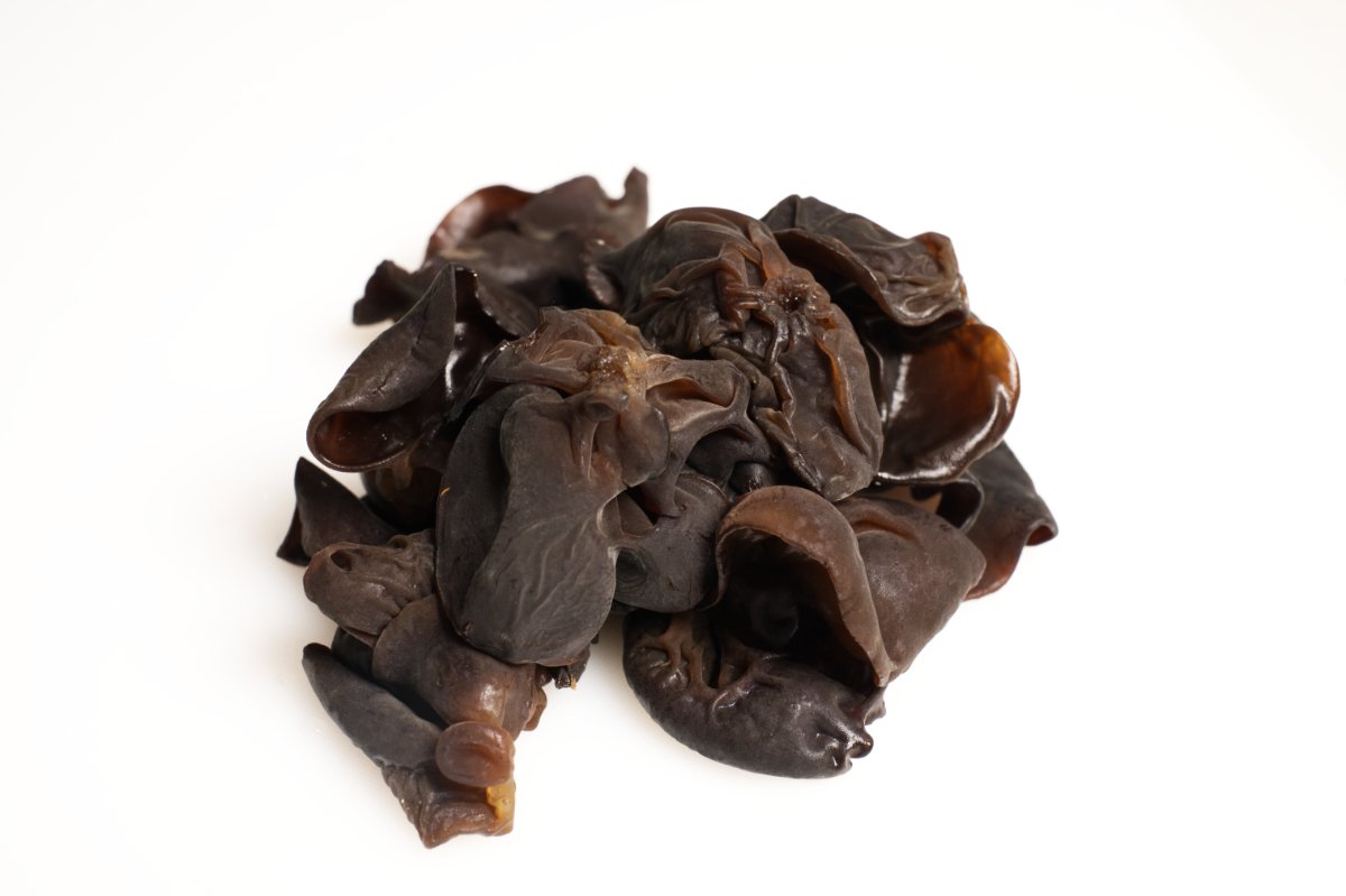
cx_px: 673
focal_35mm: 70
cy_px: 448
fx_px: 2616
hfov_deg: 28.9
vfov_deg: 19.4
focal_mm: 70
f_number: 11
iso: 1250
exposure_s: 1/500
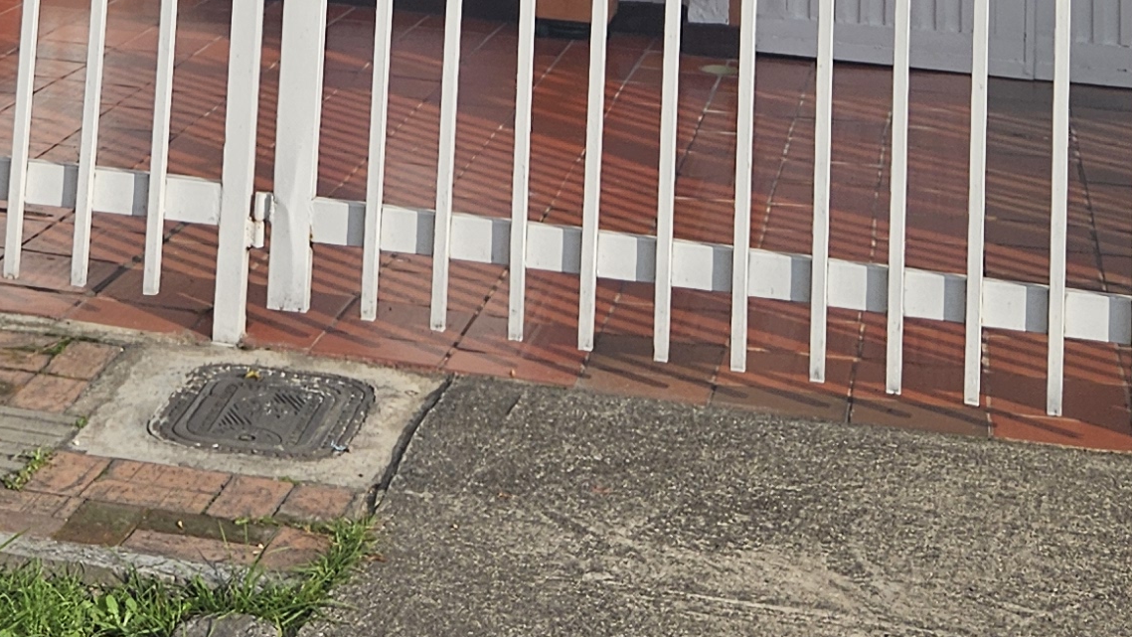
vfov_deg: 11.8
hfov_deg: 23.9
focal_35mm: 88
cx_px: 280
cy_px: -751
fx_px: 2642
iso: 25
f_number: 1.8
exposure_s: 1/3464
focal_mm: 5.4
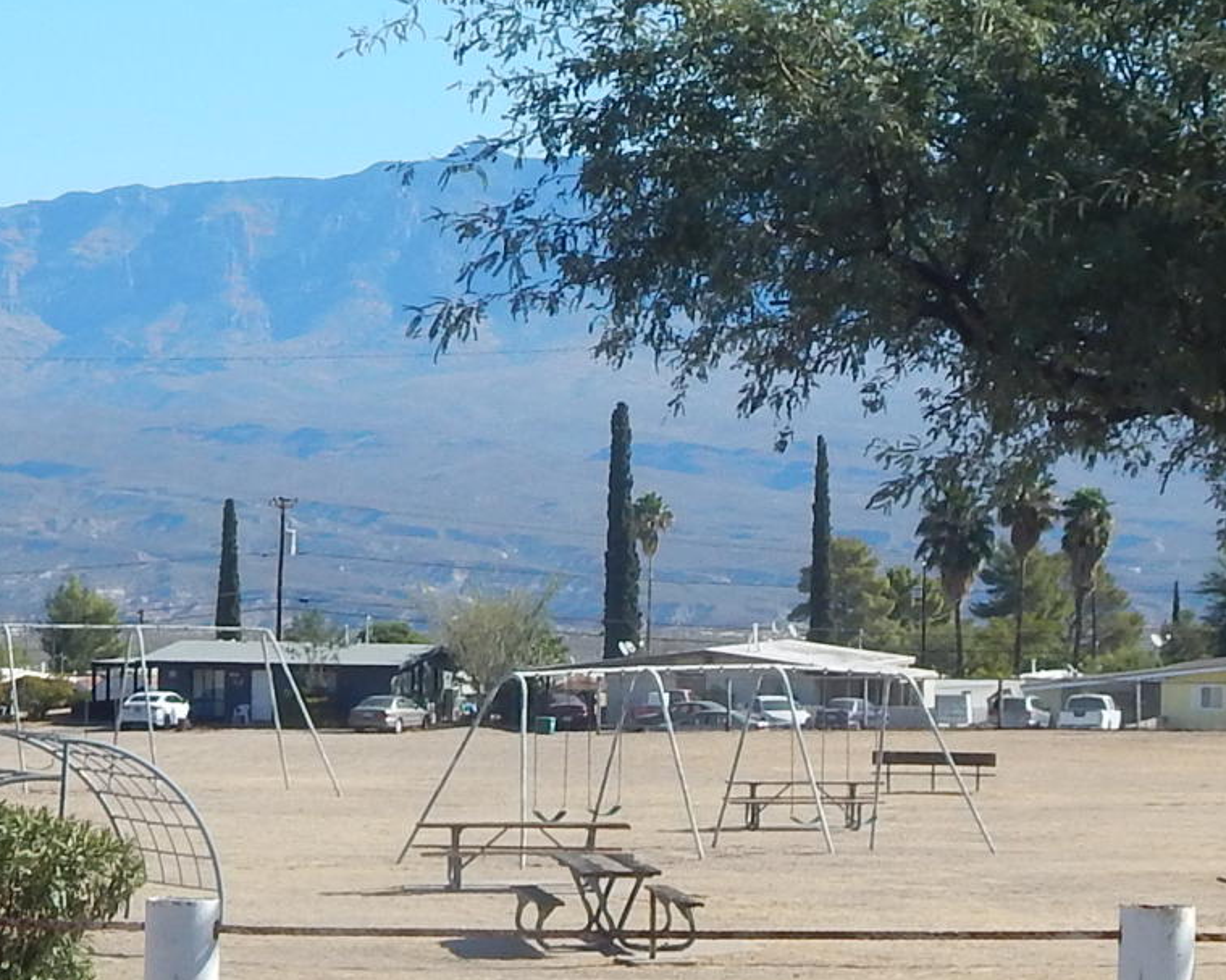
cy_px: 310
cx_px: 706
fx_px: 6023
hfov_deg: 11.6
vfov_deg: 9.3
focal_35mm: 166
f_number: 3.6
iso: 125
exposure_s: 1/1500
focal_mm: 7.7
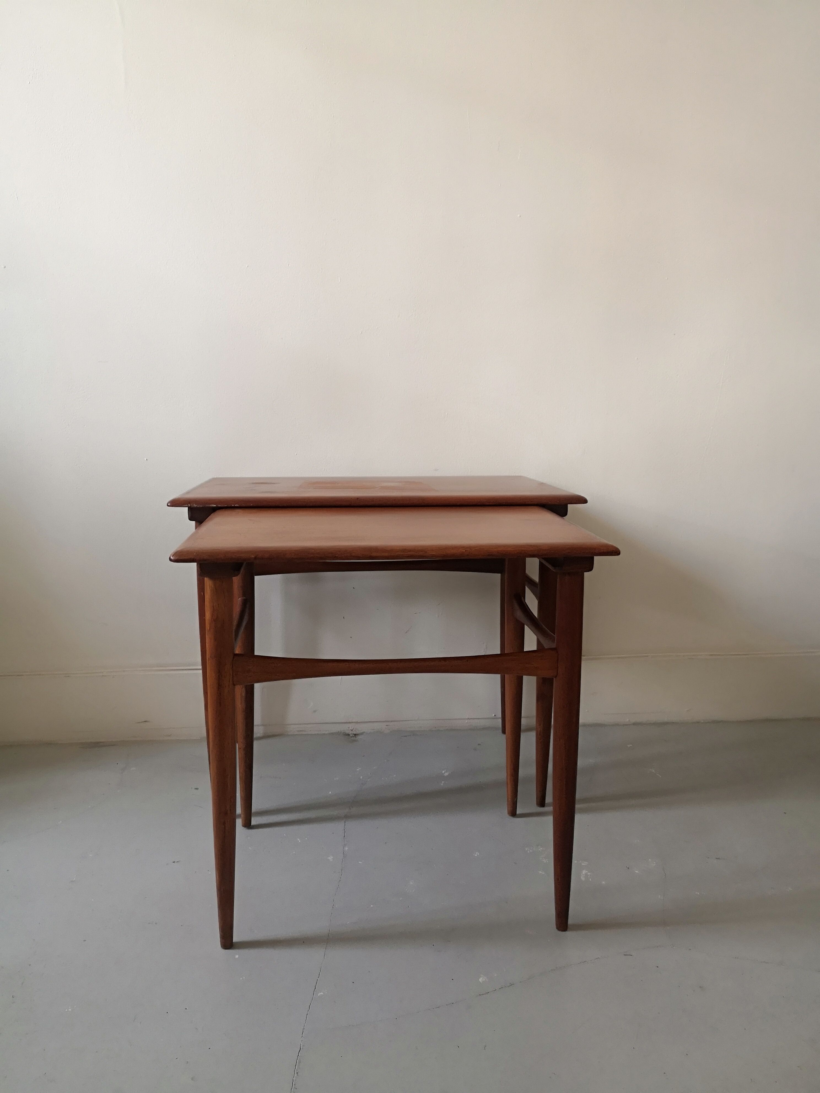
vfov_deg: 65.3
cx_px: 410
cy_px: 546
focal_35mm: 27
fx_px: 853
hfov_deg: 51.4
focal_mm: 3.95
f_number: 1.8
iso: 250
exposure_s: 1/33.3
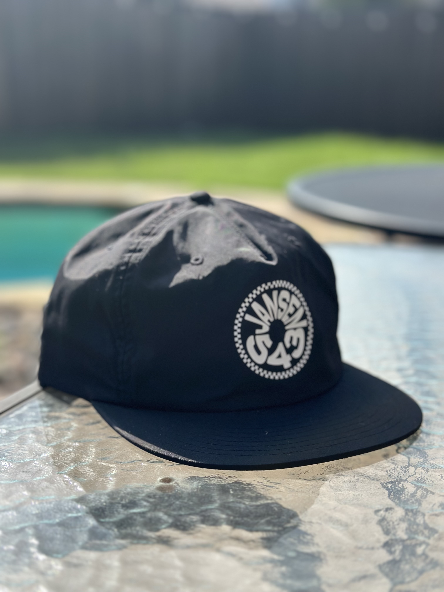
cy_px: 296
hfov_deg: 30.3
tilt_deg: -13.8
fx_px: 821
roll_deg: -1.9
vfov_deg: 39.7
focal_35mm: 48
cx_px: 222
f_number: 1.78
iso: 100
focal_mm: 6.86
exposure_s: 1/3257
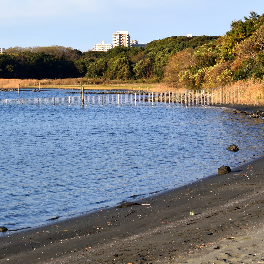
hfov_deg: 20.6
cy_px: 95
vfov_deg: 21.3
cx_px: -13
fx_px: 699
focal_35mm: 81
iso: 100
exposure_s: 1/250
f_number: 8
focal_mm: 26
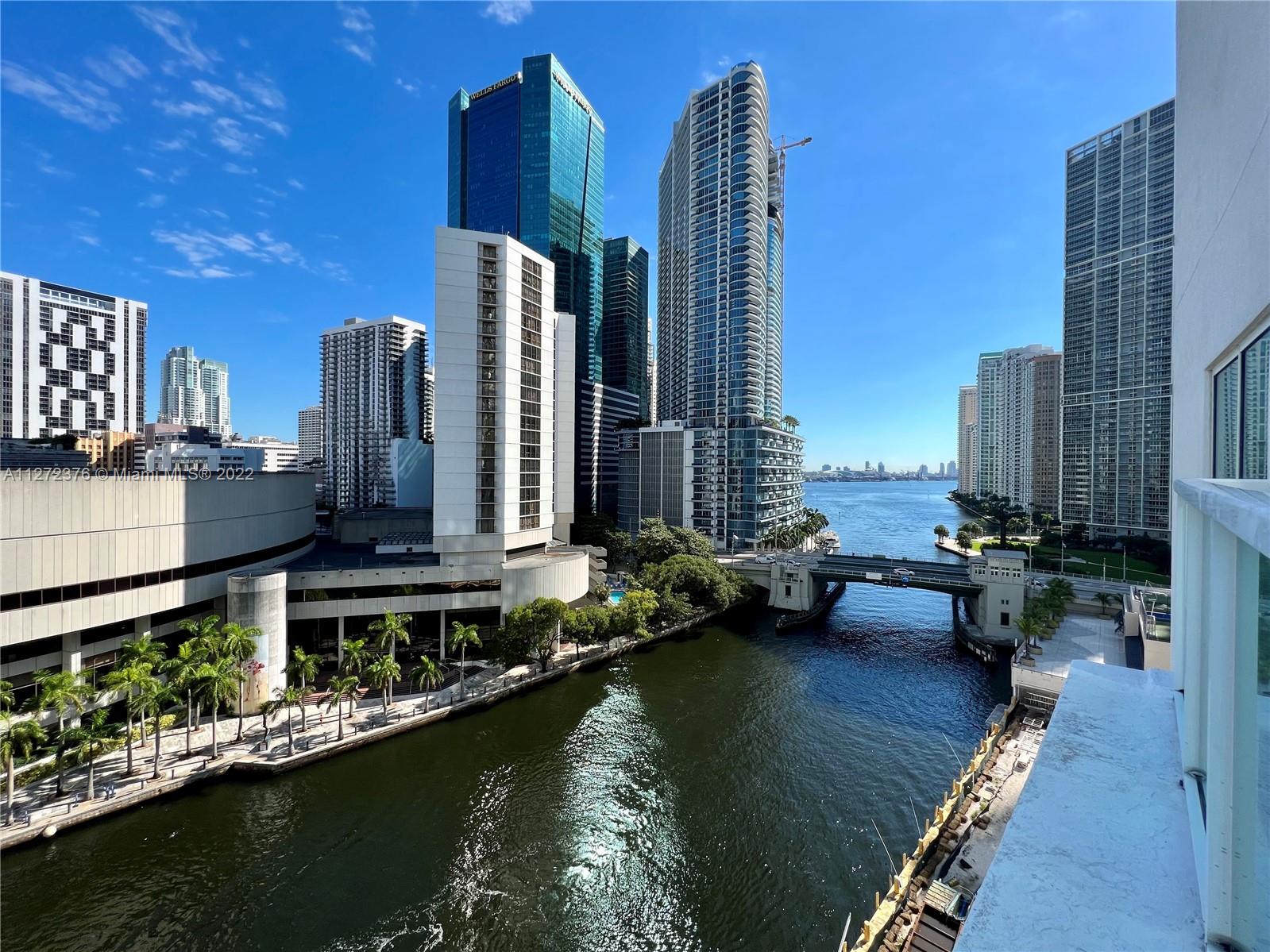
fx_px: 477
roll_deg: -0.2
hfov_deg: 106.2
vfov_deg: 89.9
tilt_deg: -0.7
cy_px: 476
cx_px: 635
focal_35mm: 13
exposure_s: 1/1263
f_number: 1.8
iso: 32
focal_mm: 1.57
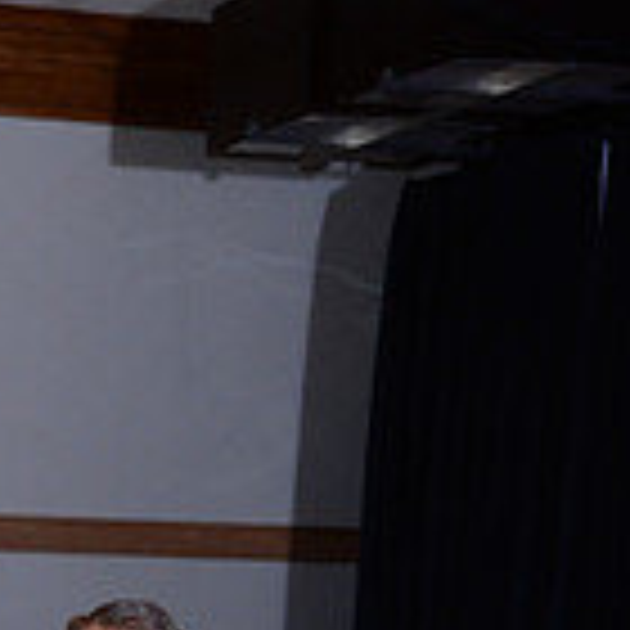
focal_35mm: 169
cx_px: -106
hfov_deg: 10.2
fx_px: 3480
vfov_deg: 9.8
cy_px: 1156
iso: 1250
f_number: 5.6
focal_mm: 48
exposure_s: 1/250
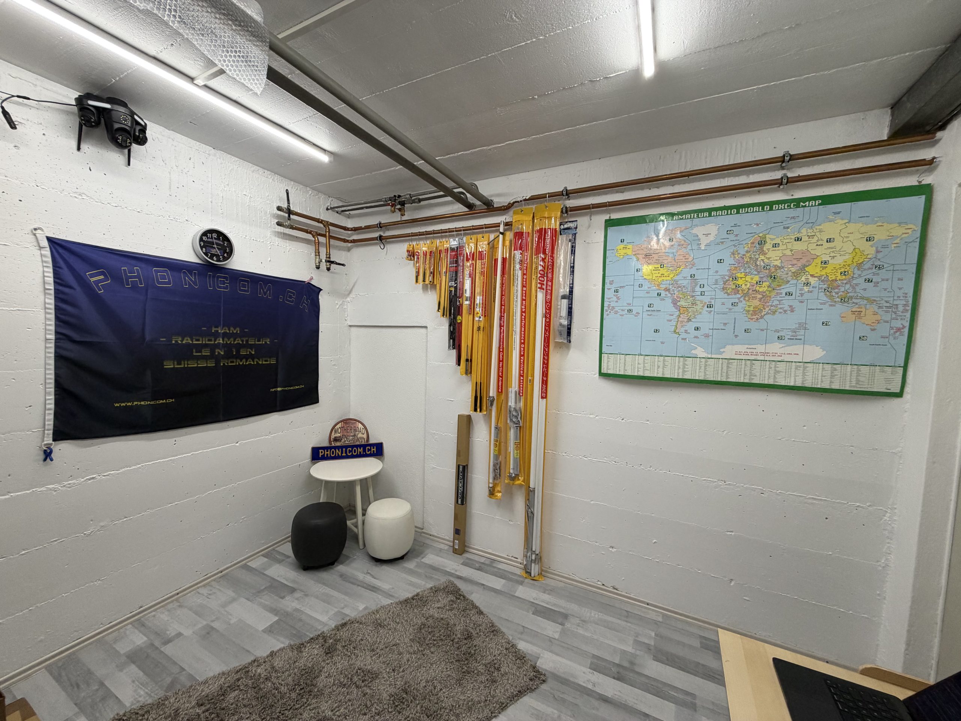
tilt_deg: -3.9
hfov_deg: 102.1
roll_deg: -1.6
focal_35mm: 14
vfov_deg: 85.7
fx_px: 389
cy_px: 360
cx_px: 480
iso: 160
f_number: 2.2
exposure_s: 1/100
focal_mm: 2.22
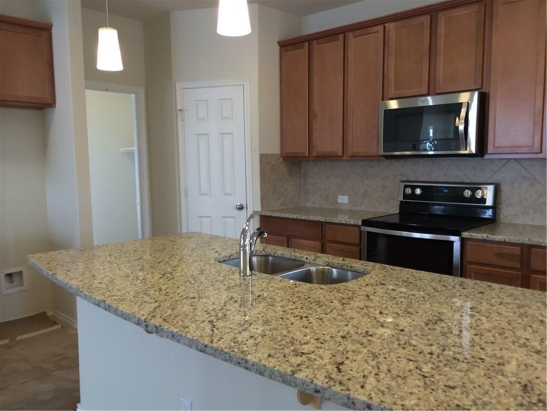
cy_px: 206
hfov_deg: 60.0
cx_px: 274
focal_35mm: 30
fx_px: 474
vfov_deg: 46.8
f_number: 2.2
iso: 50
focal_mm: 4.12
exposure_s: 1/30
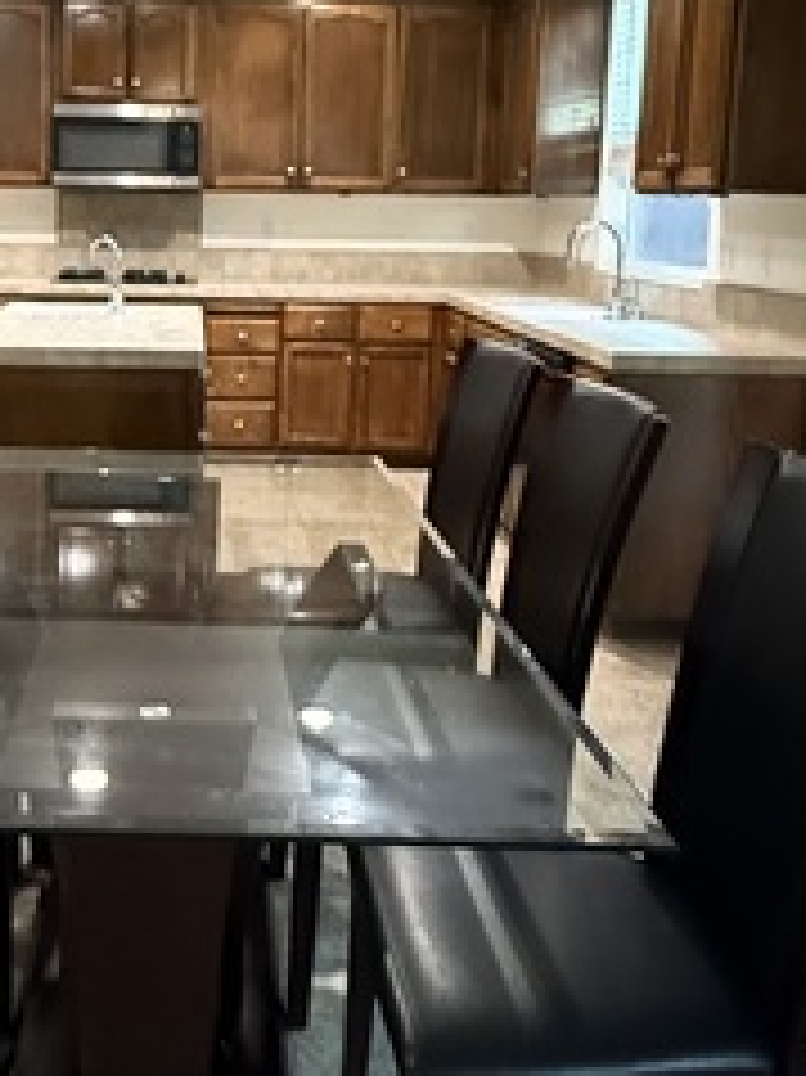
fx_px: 1212
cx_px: 162
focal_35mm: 39
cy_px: 380
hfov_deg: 35.6
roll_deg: -1.2
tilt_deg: -8.1
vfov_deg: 47.3
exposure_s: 1/30
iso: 1250
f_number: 2.2
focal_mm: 2.22
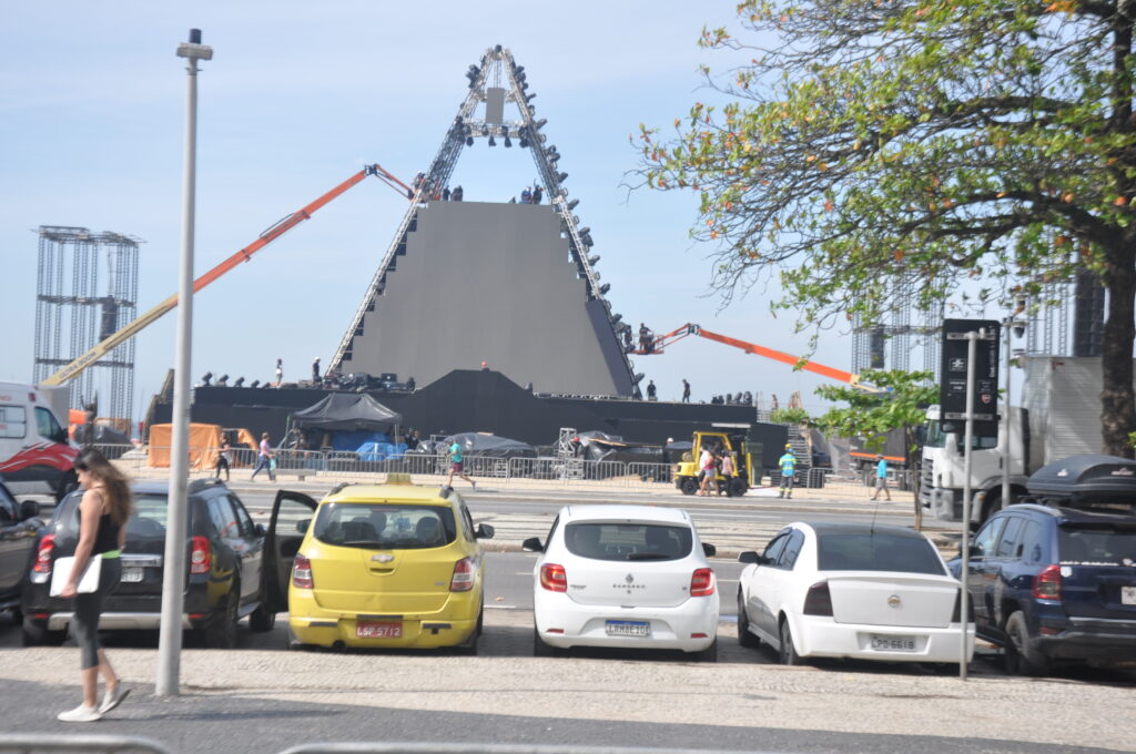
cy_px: 377
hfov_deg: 33.4
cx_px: 568
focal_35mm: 60
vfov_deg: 22.6
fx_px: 1891
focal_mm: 40
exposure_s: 1/400
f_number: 8
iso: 200
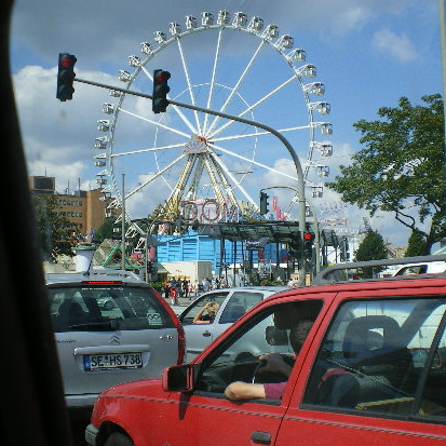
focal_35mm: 52
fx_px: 758
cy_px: 236
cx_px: 210
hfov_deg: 32.8
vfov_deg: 32.8
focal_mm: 6.3
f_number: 4.6
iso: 64
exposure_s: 1/400
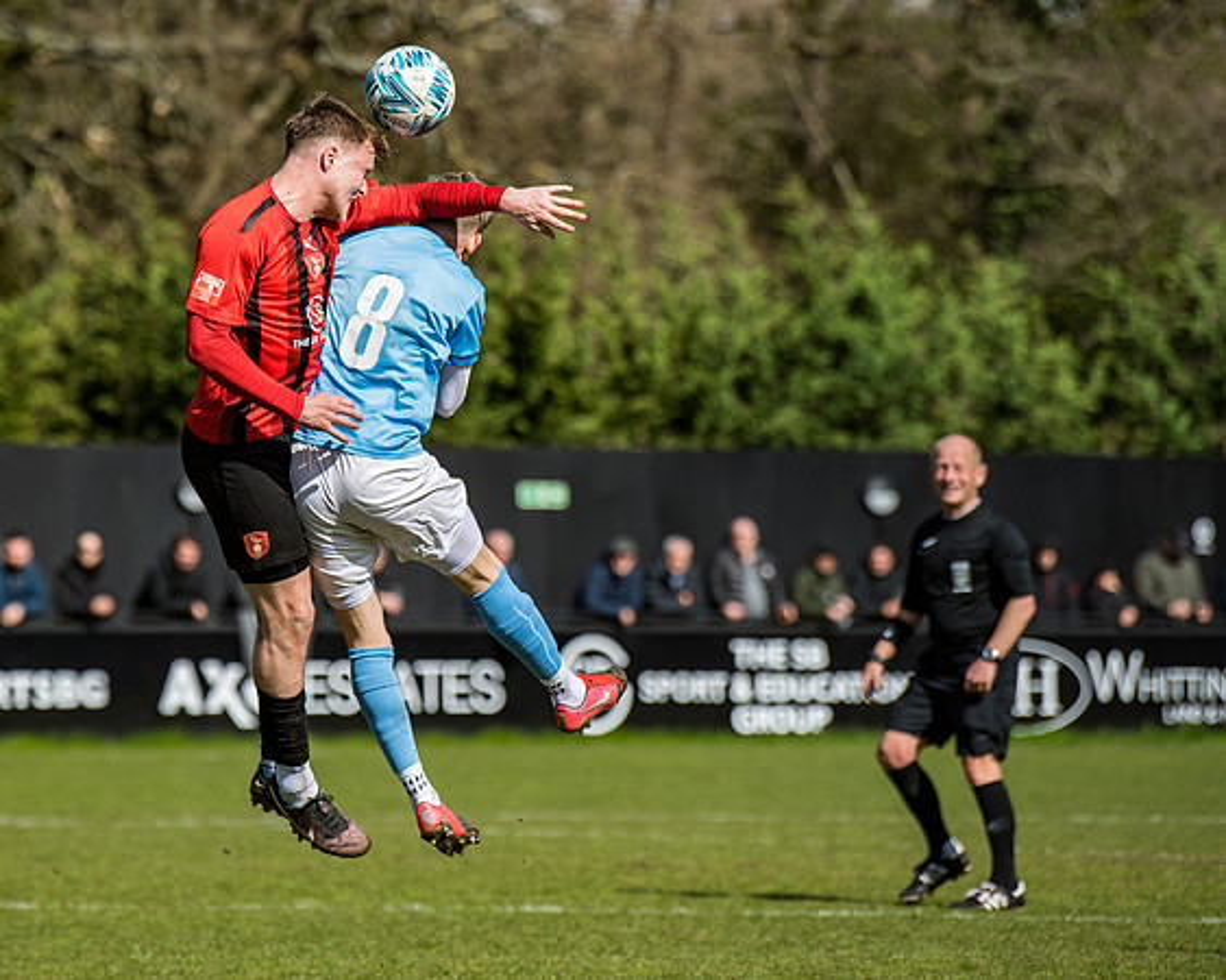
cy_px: 331
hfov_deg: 6.7
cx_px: 362
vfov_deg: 5.4
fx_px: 10447
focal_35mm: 288
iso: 200
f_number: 4
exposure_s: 1/5000
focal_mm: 185
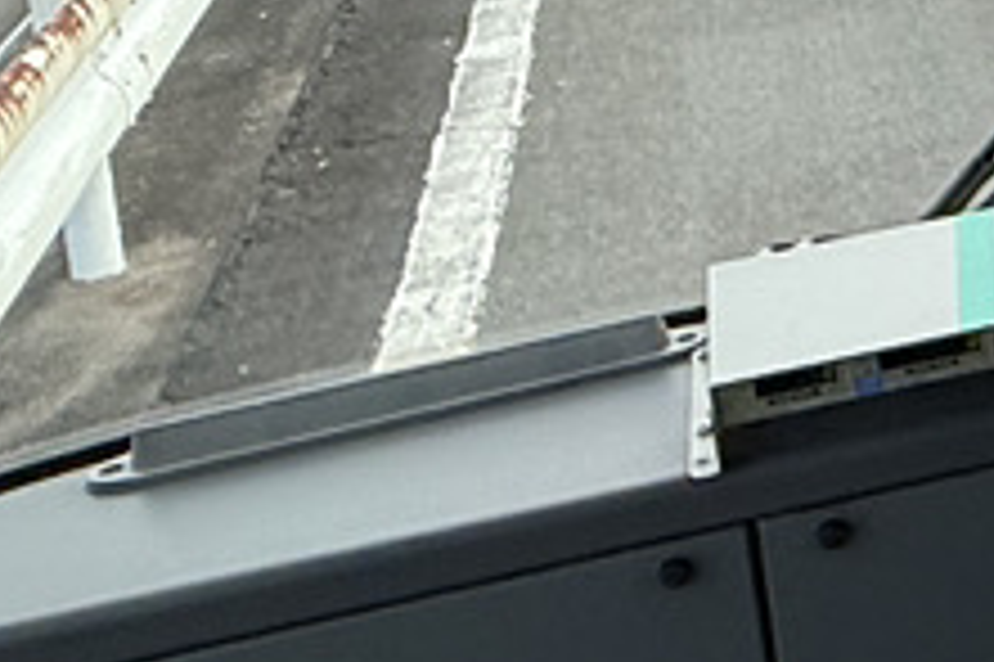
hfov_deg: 20.8
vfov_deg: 16.2
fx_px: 2180
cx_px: 1592
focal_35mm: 79
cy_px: -234
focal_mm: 2.22
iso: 64
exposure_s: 1/486
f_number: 2.2
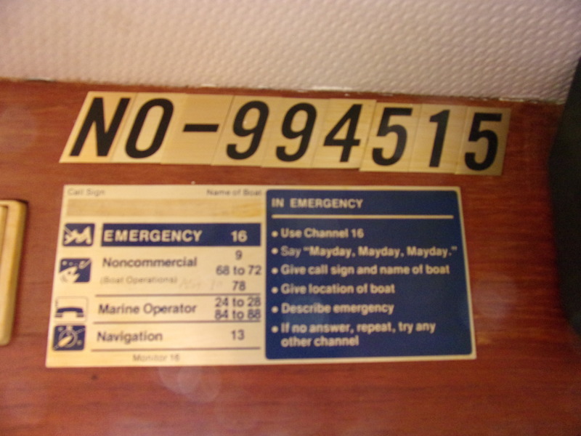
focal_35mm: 24
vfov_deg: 56.8
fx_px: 403
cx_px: 290
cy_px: 218
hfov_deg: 71.6
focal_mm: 4.3
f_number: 3.3
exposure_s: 1/34
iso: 400
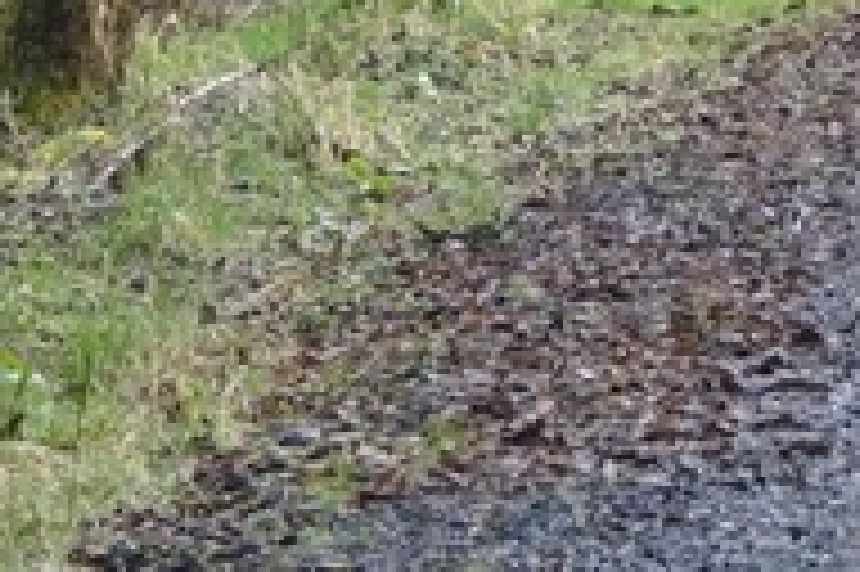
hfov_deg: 6.8
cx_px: 1396
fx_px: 7109
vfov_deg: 4.5
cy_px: -513
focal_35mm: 298
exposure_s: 1/60
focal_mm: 35
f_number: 11
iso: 1250
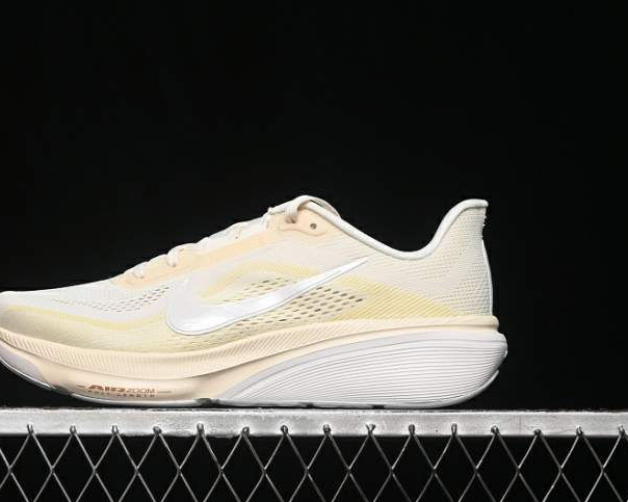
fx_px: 1580
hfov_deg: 22.5
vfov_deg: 18.1
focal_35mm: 85
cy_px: 252
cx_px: 256
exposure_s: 1/60
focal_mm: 50
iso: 160
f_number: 6.3
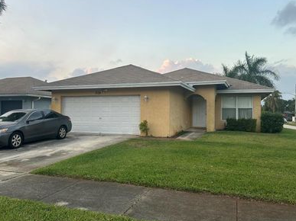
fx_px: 265
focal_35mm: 31
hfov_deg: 58.3
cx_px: 136
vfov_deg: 45.4
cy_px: 110
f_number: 1.78
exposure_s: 1/242
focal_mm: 6.86
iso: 64
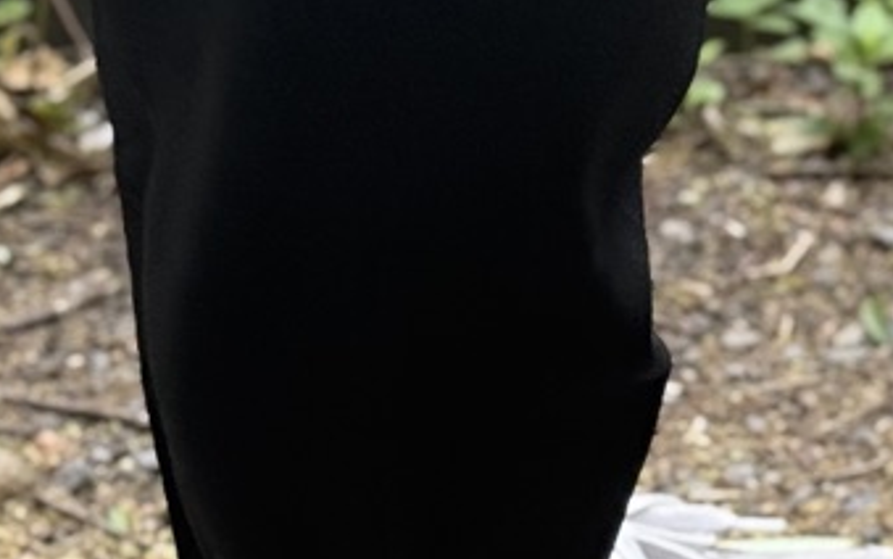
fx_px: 4674
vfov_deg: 6.8
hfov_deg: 10.7
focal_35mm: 192
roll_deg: +0.0
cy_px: 588
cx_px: 1067
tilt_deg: -38.1
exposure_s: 1/110
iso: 100
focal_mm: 6.76
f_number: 1.78
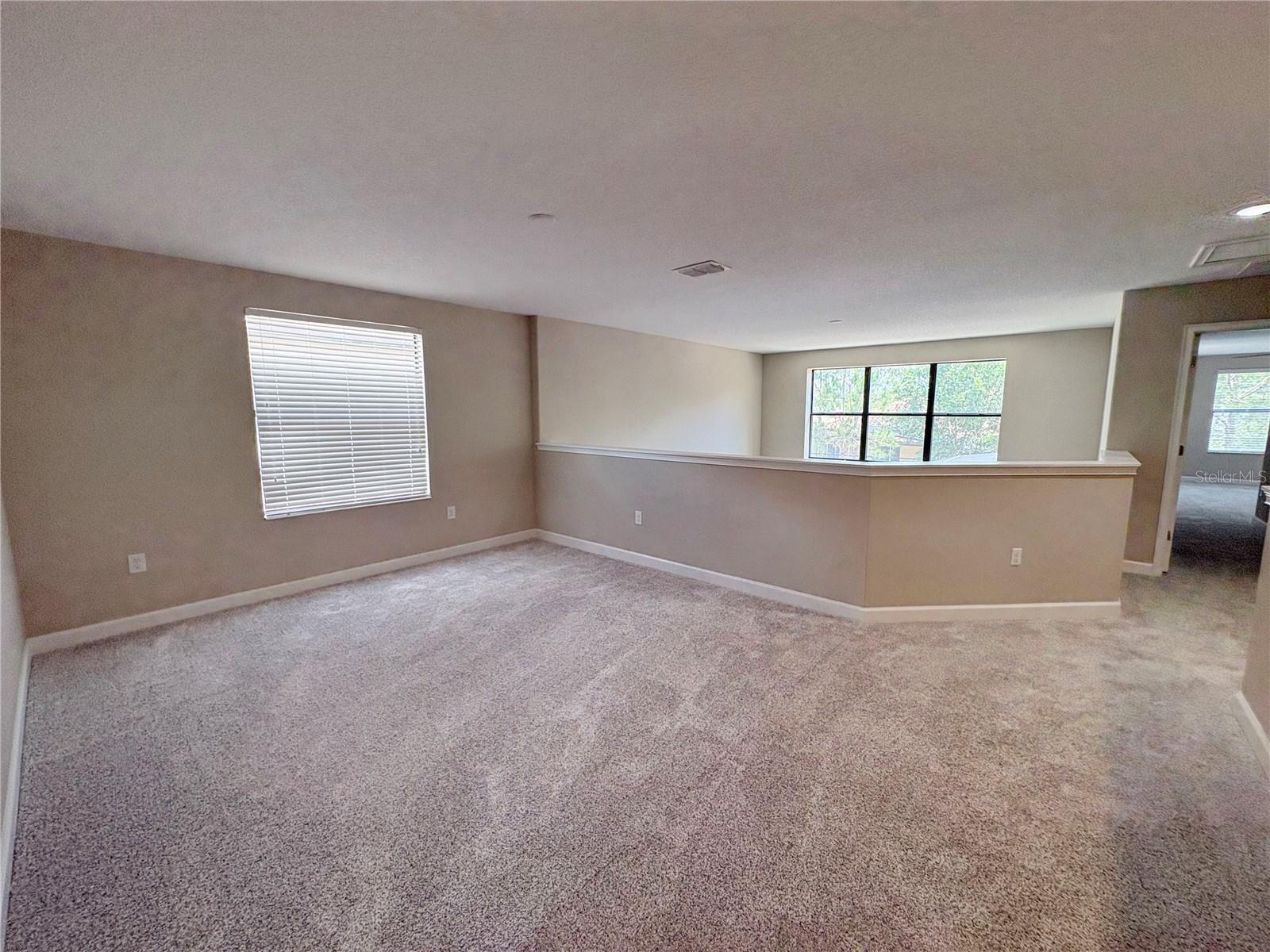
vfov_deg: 85.7
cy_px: 476
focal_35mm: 14
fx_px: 514
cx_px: 635
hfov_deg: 102.1
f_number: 2.2
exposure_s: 1/120
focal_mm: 2.22
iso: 200
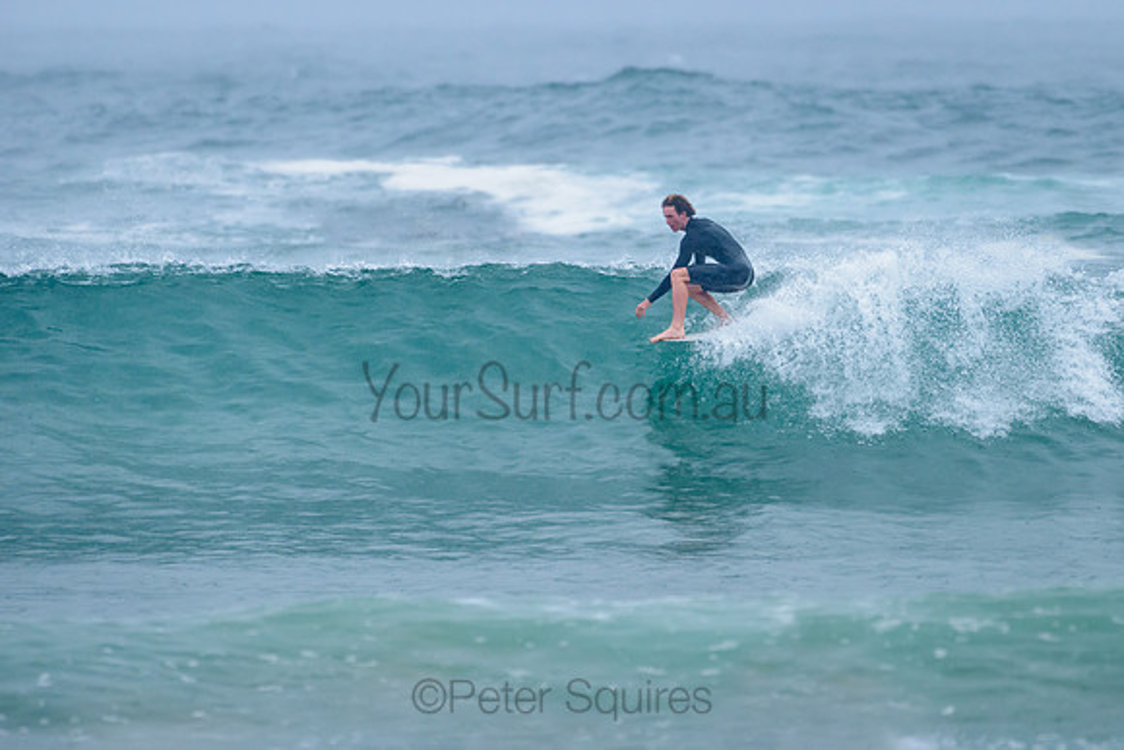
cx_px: 665
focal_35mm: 613
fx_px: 19151
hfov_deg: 3.4
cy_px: 305
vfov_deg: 2.2
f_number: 5.6
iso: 1600
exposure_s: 1/1250
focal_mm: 500
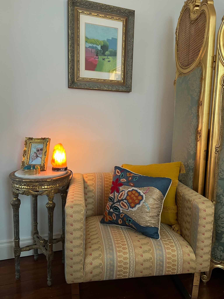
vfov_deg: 67.3
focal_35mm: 26
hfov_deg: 53.0
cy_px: 150
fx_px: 224
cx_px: 112
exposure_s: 1/50
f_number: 1.5
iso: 400
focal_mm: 5.7
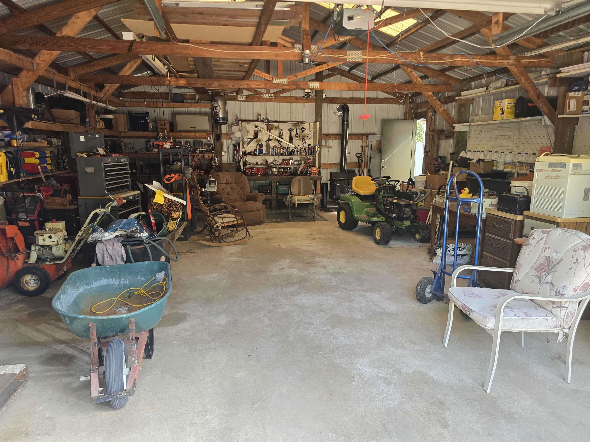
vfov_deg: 58.9
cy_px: 221
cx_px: 295
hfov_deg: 73.9
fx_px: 392
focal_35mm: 23
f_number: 1.7
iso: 160
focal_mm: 6.3
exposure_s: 1/120
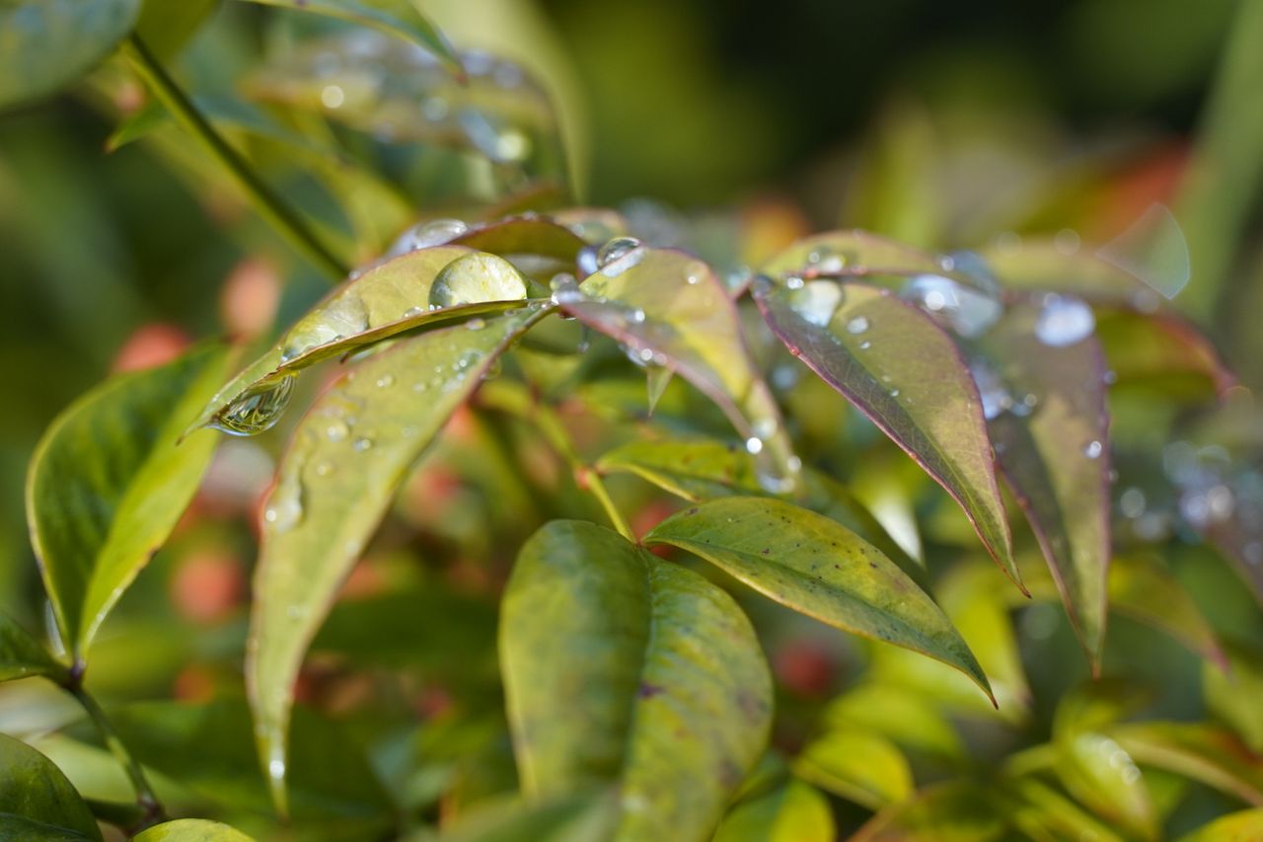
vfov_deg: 6.8
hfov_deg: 10.2
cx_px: 632
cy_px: 421
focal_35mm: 202
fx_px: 7103
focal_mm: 135
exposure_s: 1/250
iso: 640
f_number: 5.6
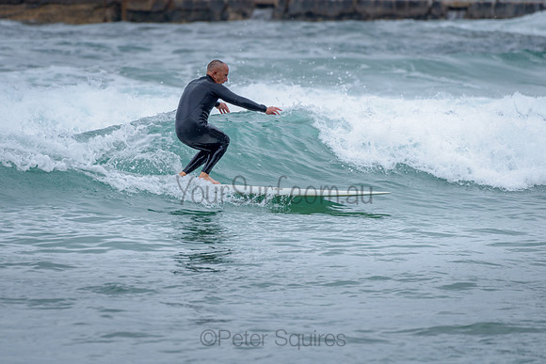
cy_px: 163
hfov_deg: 3.4
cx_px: 211
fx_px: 9302
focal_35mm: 613
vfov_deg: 2.2
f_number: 5.6
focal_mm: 500
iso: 320
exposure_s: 1/800
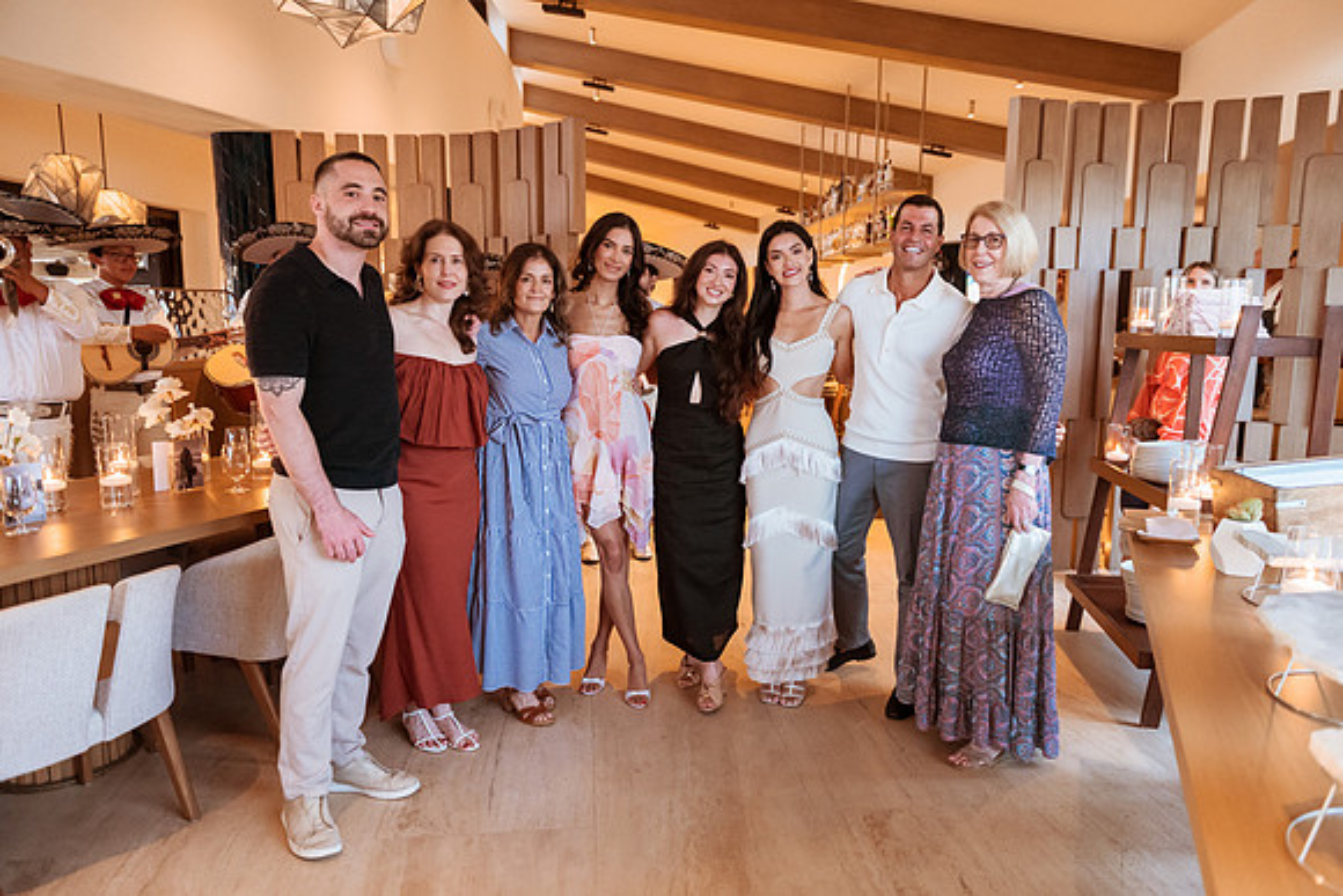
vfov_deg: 52.0
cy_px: 454
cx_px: 685
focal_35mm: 25
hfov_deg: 72.4
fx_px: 918
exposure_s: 1/125
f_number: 2.8
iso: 3200
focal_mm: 24
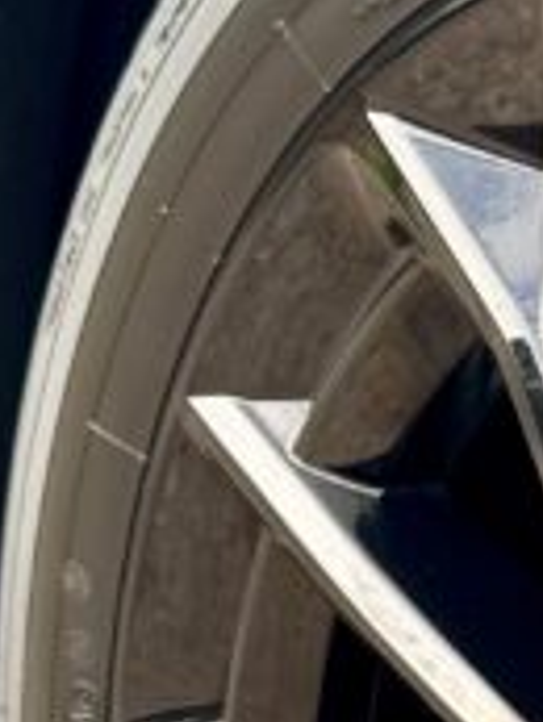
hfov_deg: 9.8
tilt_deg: -8.9
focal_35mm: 142
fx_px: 2966
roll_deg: -1.2
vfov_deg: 13.8
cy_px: 659
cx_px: 1019
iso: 64
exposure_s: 1/189
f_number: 1.78
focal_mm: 6.76
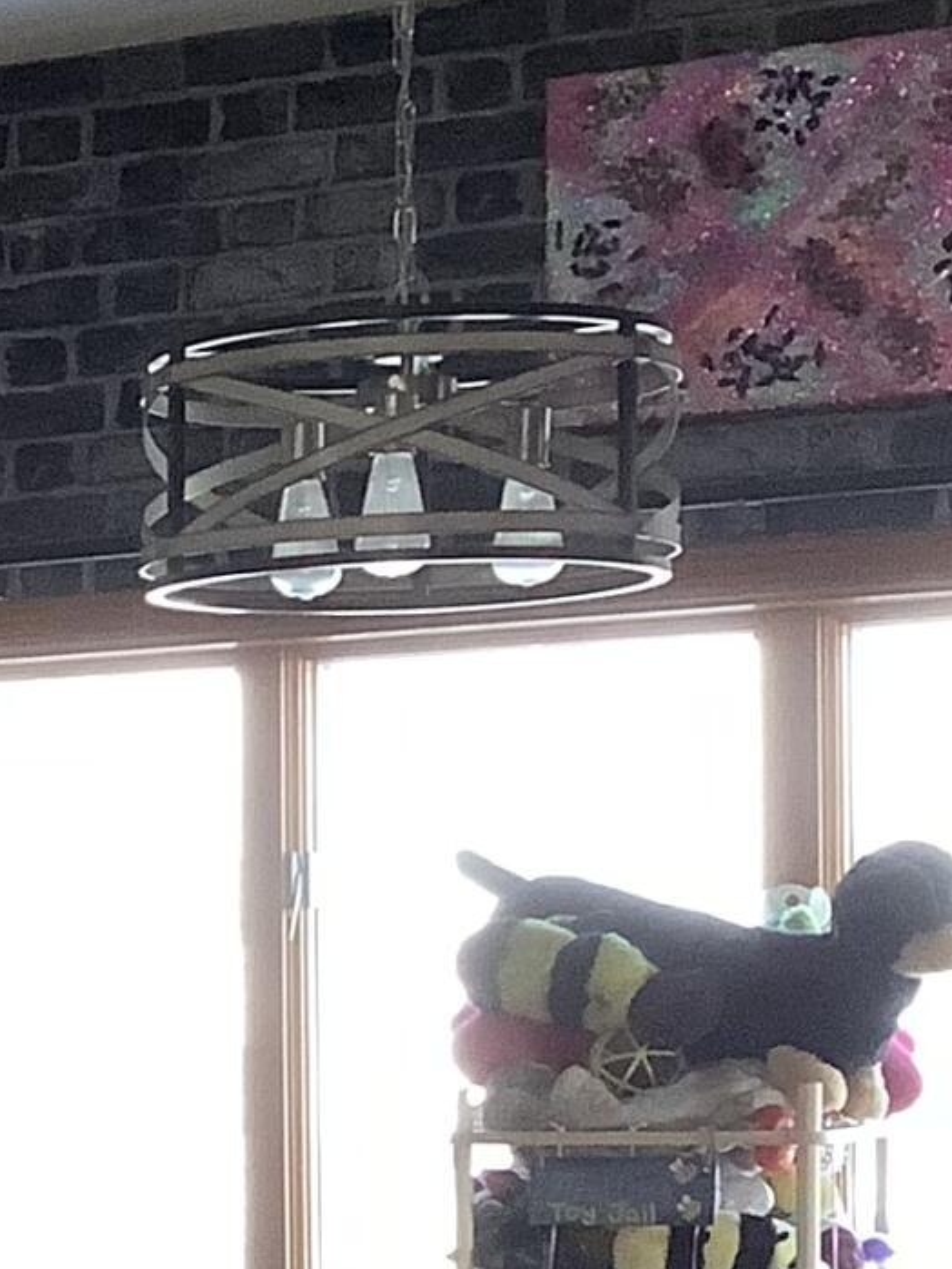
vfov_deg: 14.6
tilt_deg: -2.9
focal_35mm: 133
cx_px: -1294
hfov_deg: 9.9
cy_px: 1254
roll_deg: +1.4
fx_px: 4878
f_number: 2.4
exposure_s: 1/60
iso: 250
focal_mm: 3.3
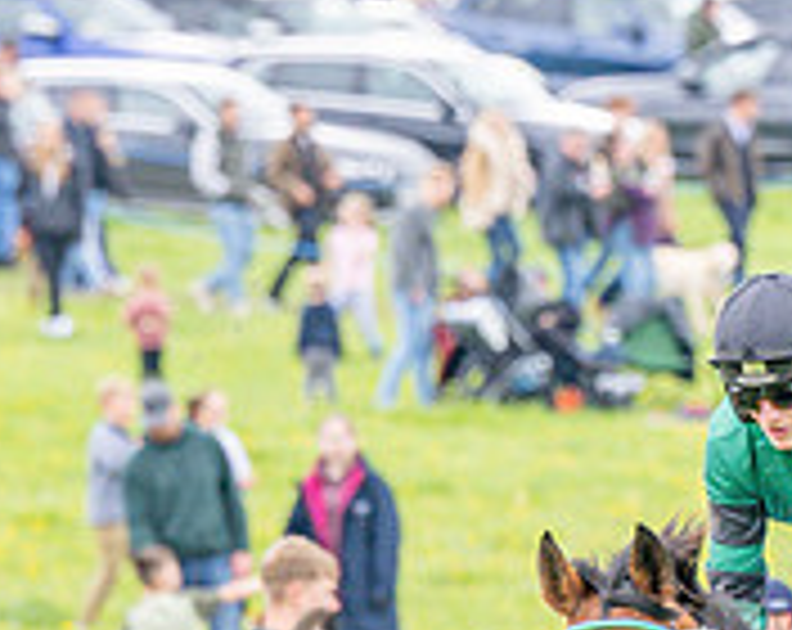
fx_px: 16910
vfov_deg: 2.1
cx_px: 938
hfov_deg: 2.7
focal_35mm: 723
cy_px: 846
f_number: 4
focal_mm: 165
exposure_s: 1/800
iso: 400
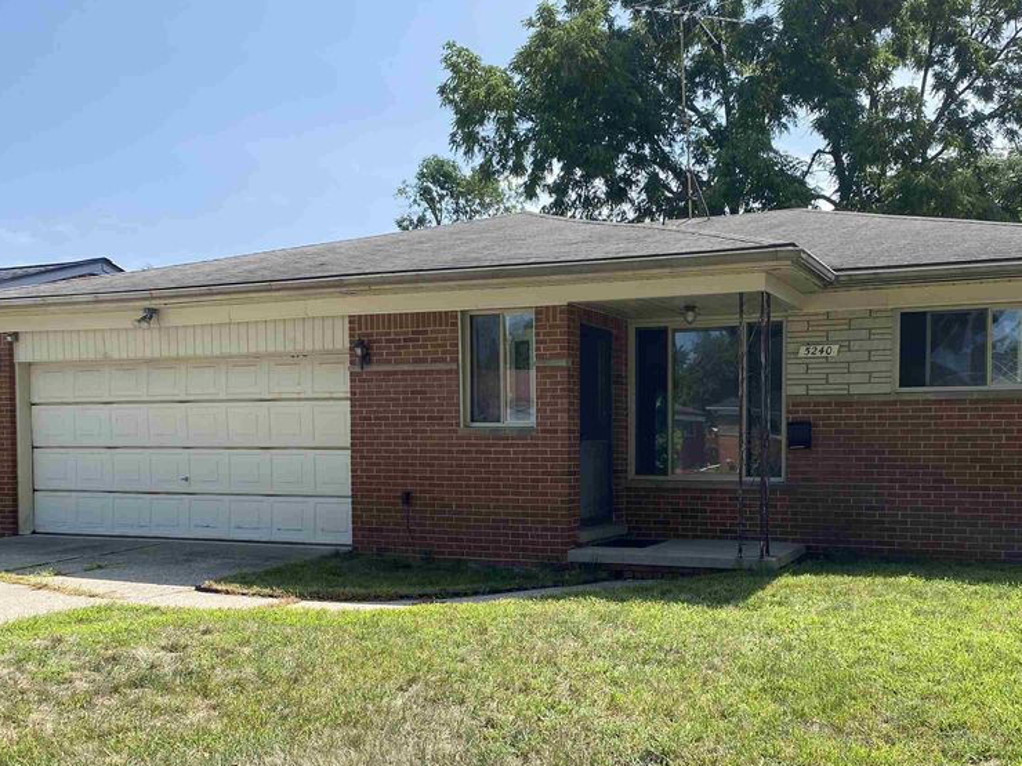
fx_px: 1063
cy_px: 495
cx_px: 635
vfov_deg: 39.3
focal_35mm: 36
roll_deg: -0.4
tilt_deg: -4.2
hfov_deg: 50.9
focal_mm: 4.25
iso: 32
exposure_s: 1/1678
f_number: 1.8
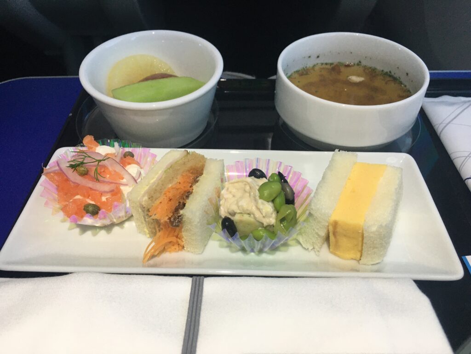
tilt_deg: -42.9
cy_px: 177
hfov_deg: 61.7
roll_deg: +1.4
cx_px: 236
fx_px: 395
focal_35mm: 29
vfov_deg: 48.2
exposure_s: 1/30
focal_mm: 4.15
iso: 40
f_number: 2.2
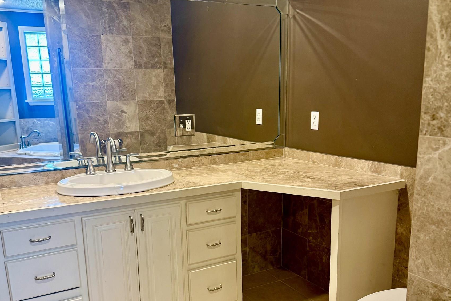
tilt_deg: -13.3
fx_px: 426
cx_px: 221
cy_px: 195
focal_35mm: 34
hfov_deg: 55.8
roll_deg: +1.3
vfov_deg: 38.5
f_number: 1.78
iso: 250
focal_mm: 6.76
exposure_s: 1/60
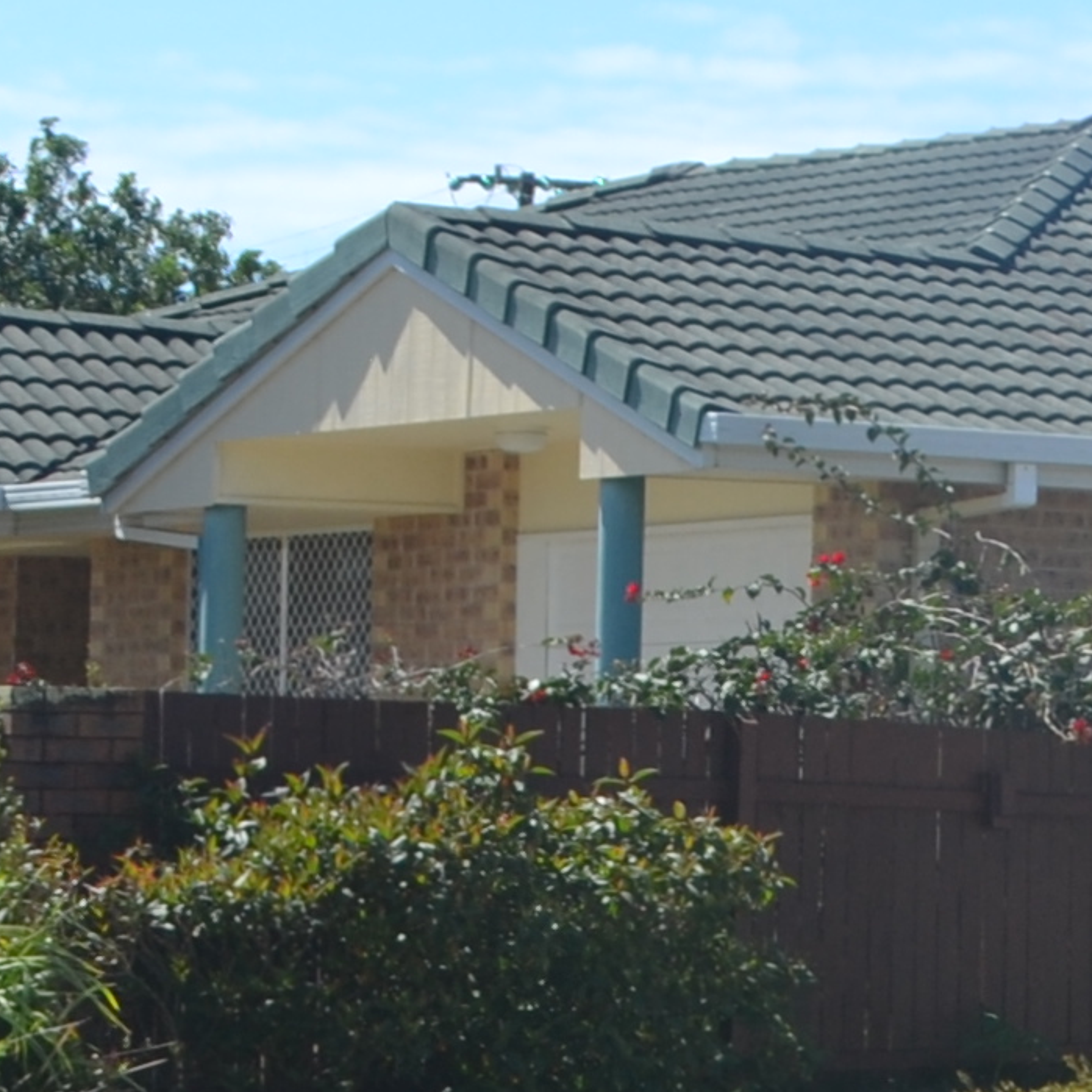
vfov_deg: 10.4
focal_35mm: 168
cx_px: 2379
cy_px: 286
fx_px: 5996
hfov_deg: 9.5
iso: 100
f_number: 8
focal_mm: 20
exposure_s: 1/250
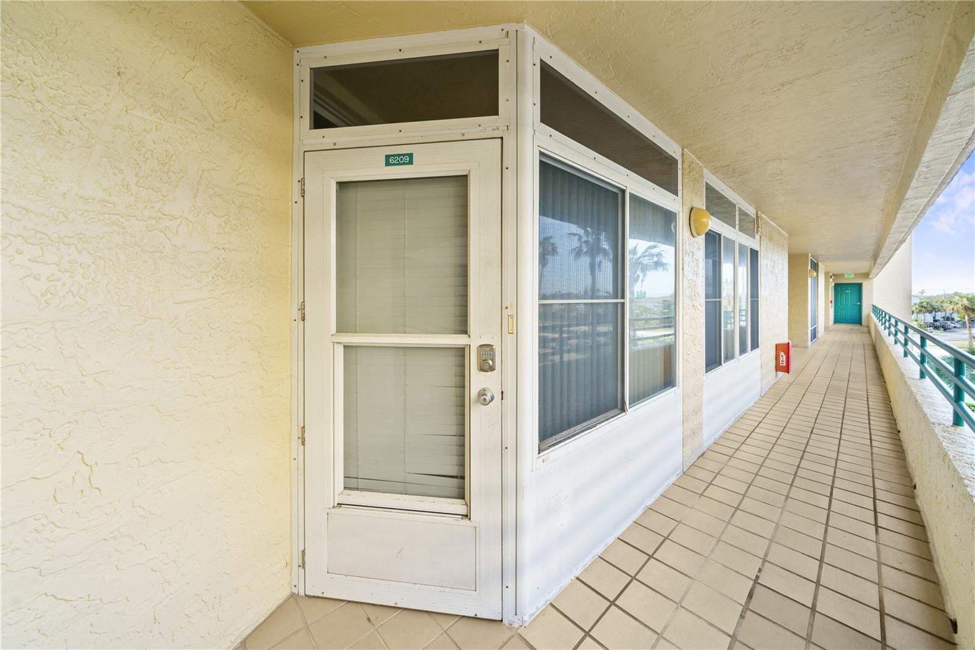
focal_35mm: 12
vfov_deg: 90.0
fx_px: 325
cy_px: 325
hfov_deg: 112.6
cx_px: 488
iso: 320
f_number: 8
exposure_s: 1/30
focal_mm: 12
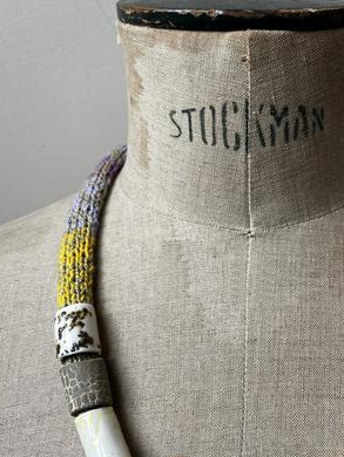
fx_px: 529
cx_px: 254
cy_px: 295
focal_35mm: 40
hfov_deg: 35.3
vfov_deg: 46.2
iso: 32
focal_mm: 5.1
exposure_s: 1/144
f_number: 1.6
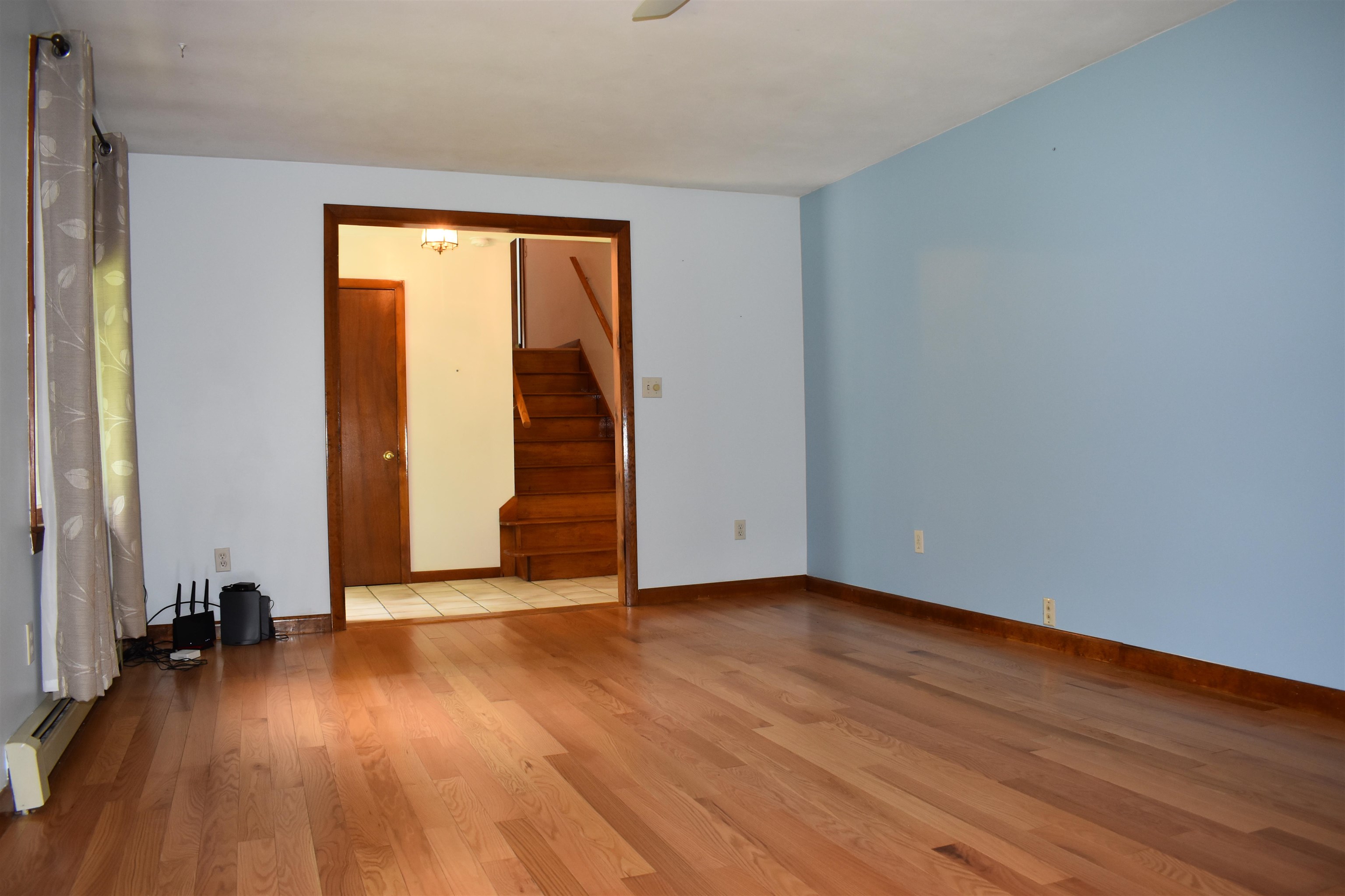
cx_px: 672
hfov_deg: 67.4
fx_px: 1009
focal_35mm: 27
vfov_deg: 47.9
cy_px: 448
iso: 800
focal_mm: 18
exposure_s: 1/100
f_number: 5
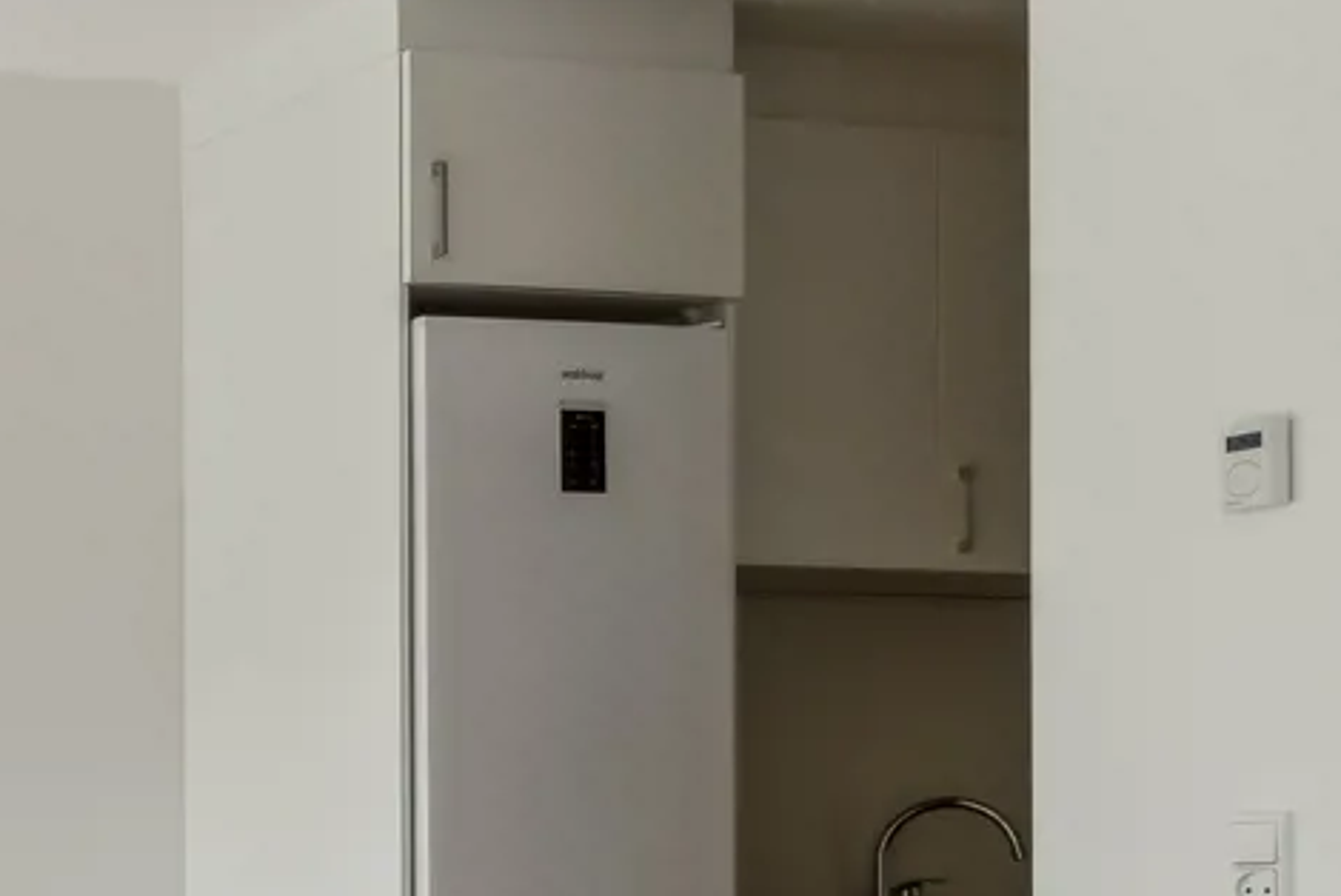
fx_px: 2311
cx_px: -833
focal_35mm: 62
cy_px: 933
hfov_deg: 23.4
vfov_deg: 21.1
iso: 160
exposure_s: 1/50
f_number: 10
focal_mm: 12
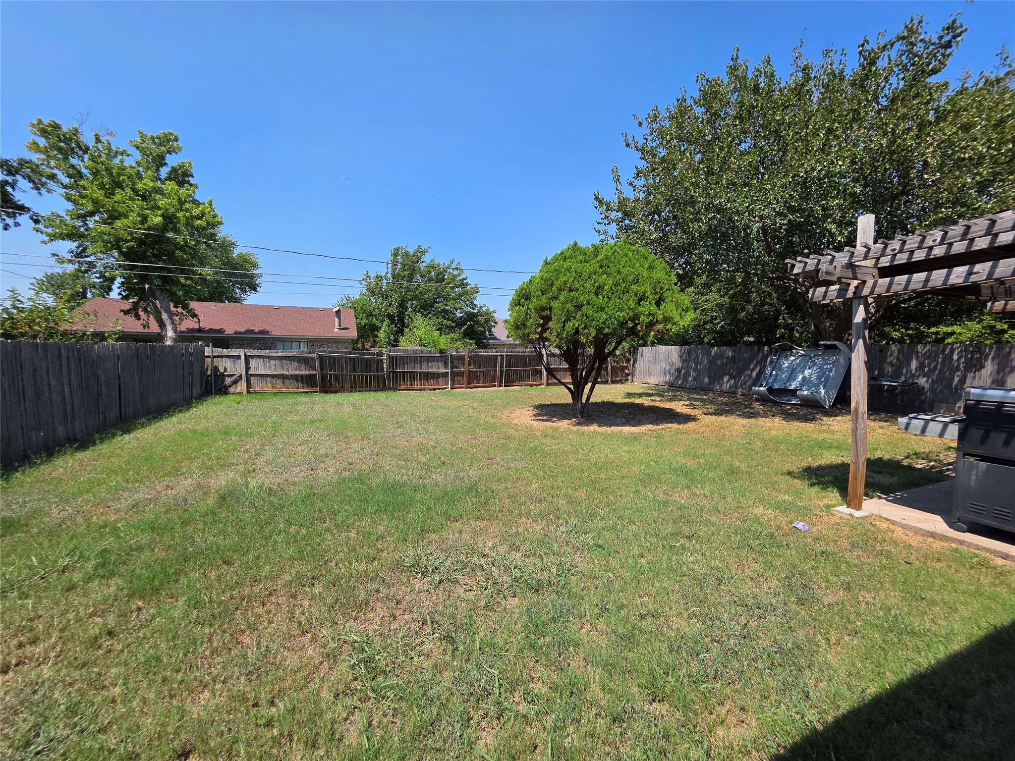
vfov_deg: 89.9
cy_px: 380
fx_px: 381
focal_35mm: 13
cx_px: 508
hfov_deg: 106.2
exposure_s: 1/1915
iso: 40
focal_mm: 2.2
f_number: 1.9
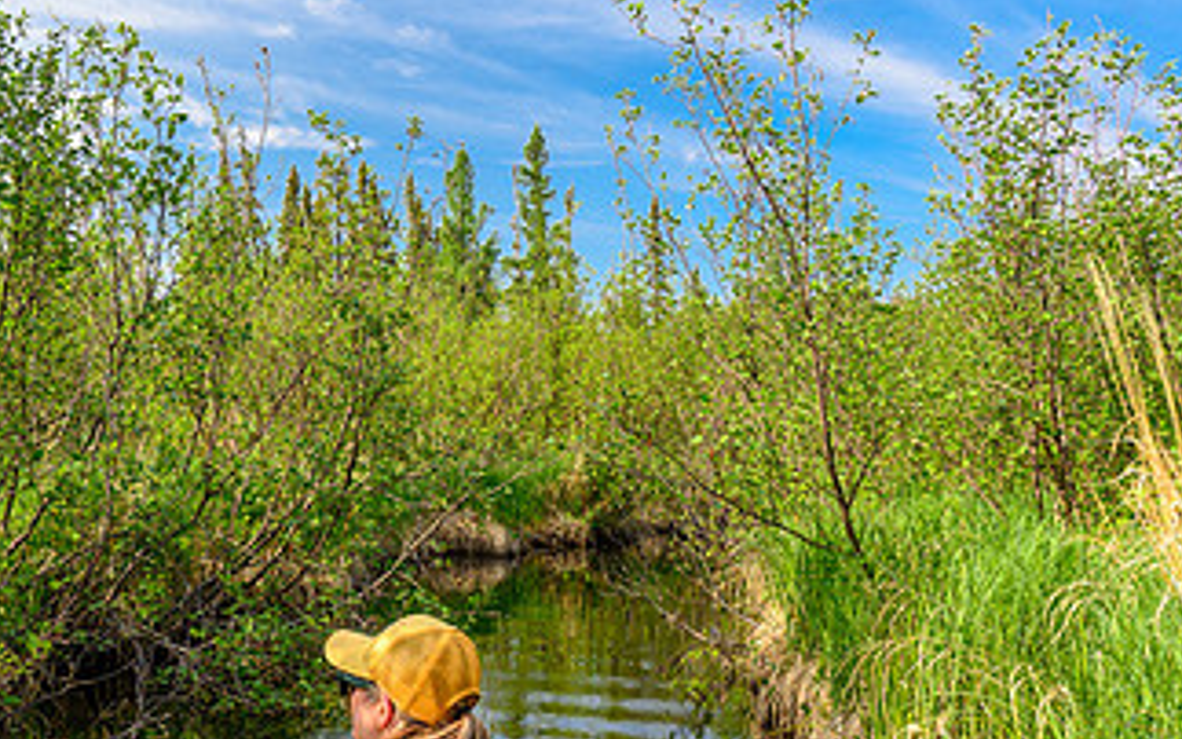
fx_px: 1418
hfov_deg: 44.7
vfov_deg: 28.7
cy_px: 576
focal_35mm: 44
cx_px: 403
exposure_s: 1/50
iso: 140
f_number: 8
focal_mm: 24
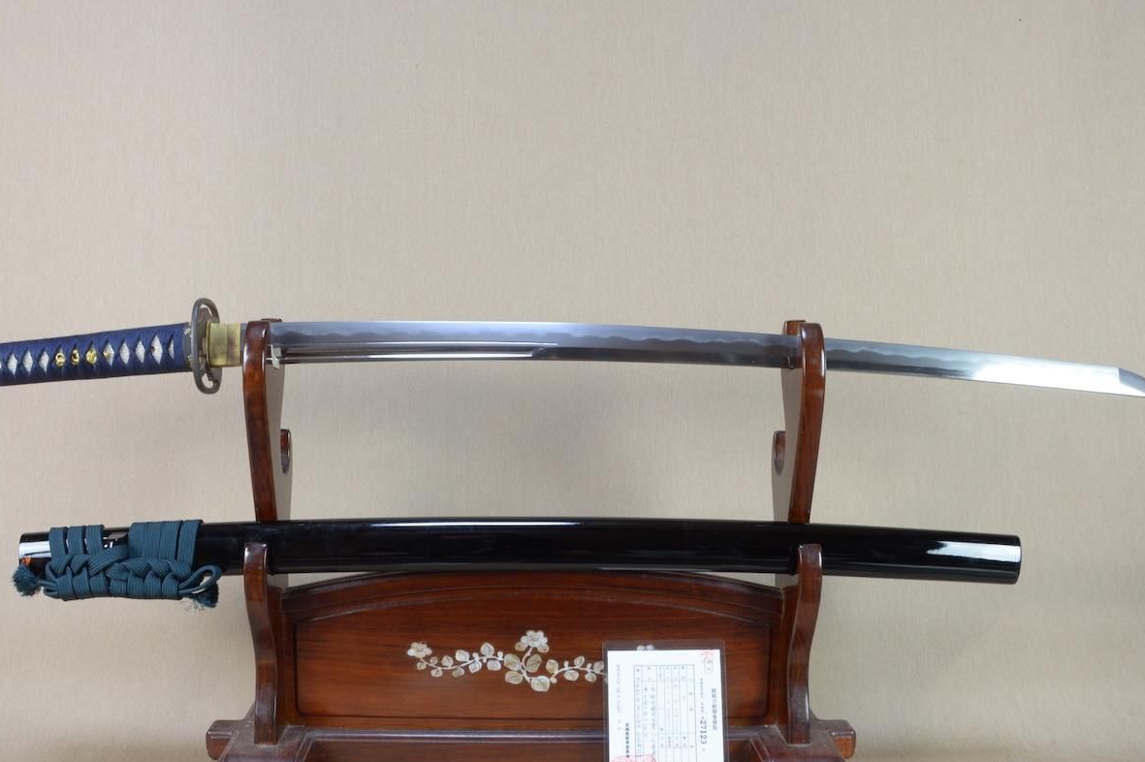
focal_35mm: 32
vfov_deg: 41.0
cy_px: 354
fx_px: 1017
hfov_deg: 58.7
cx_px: 528
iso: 400
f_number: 11
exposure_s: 1/2
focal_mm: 18
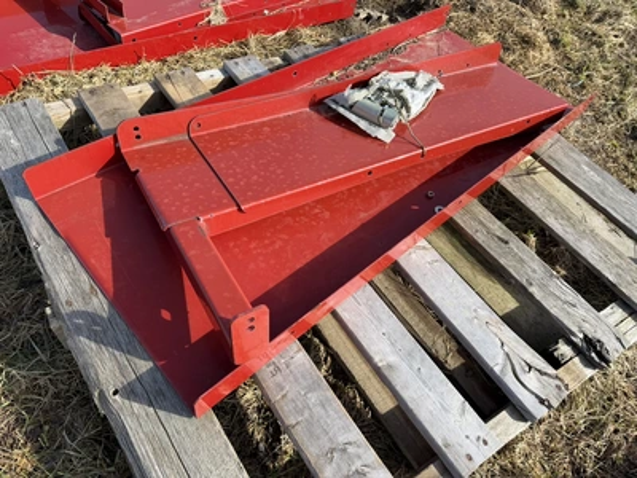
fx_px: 442
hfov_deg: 71.6
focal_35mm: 24
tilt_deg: -53.6
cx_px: 318
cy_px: 239
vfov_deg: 56.8
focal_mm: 6.76
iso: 80
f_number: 1.78
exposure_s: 1/2053
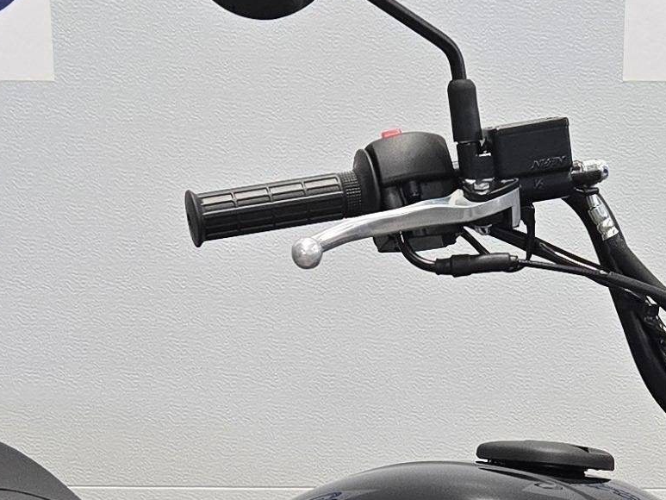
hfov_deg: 16.5
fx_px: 2290
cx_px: 485
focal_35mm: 119
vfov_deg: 11.9
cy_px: 759
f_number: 1.8
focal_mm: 5.4
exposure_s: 1/120
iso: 250
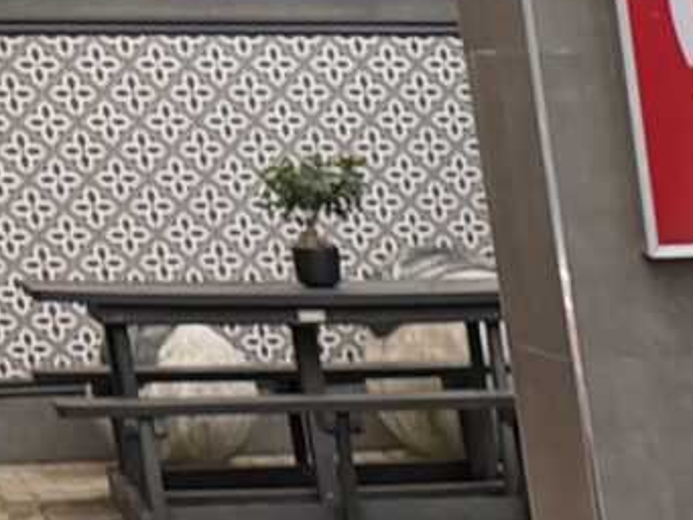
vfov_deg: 7.5
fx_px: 3605
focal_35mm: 180
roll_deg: +0.5
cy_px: 1434
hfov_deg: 9.0
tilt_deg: -20.7
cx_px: 2057
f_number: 1.78
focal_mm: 6.76
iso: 200
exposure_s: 1/95
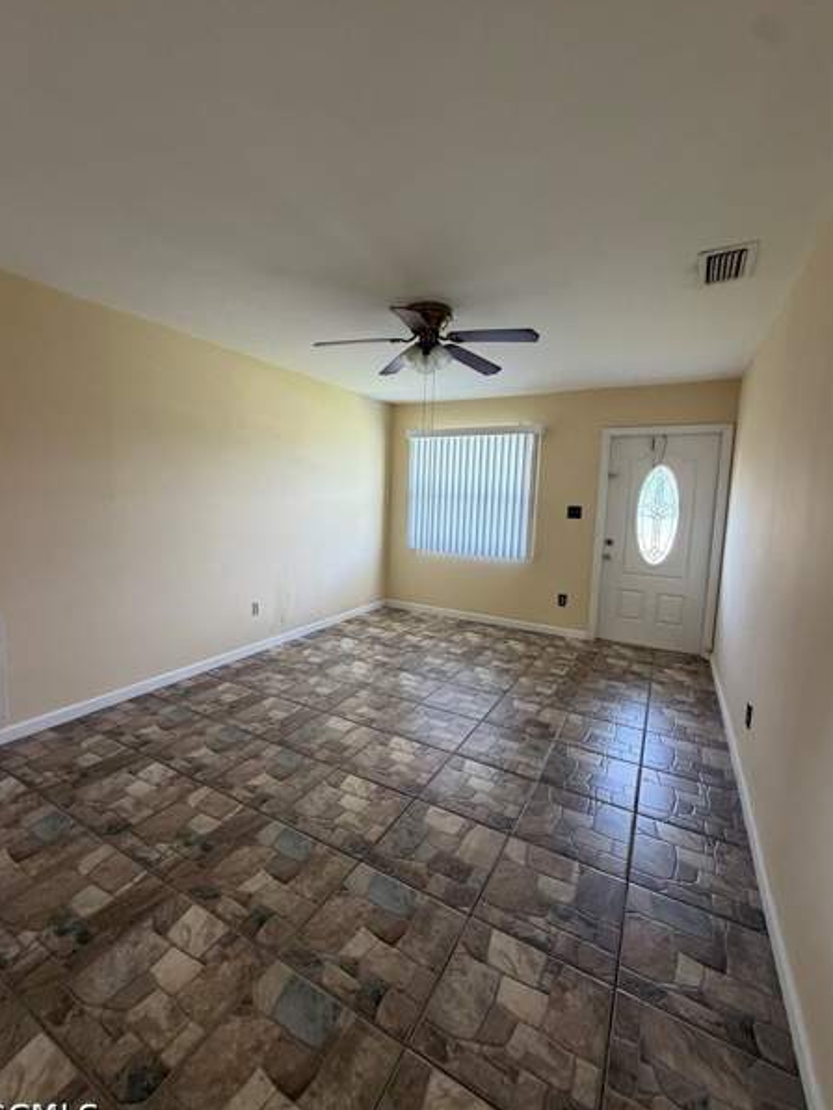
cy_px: 548
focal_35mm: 15
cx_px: 400
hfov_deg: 81.7
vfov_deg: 98.2
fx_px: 481
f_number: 2.2
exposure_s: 1/120
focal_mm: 2.22
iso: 320
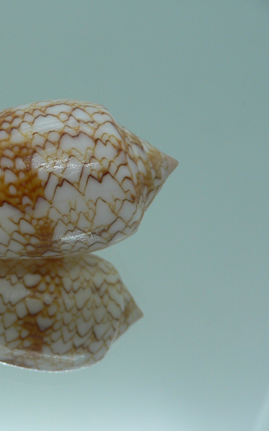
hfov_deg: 24.8
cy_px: 215
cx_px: 11
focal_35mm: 50
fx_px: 586
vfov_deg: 40.3
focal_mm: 4.6
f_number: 2.8
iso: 80
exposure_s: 1/60
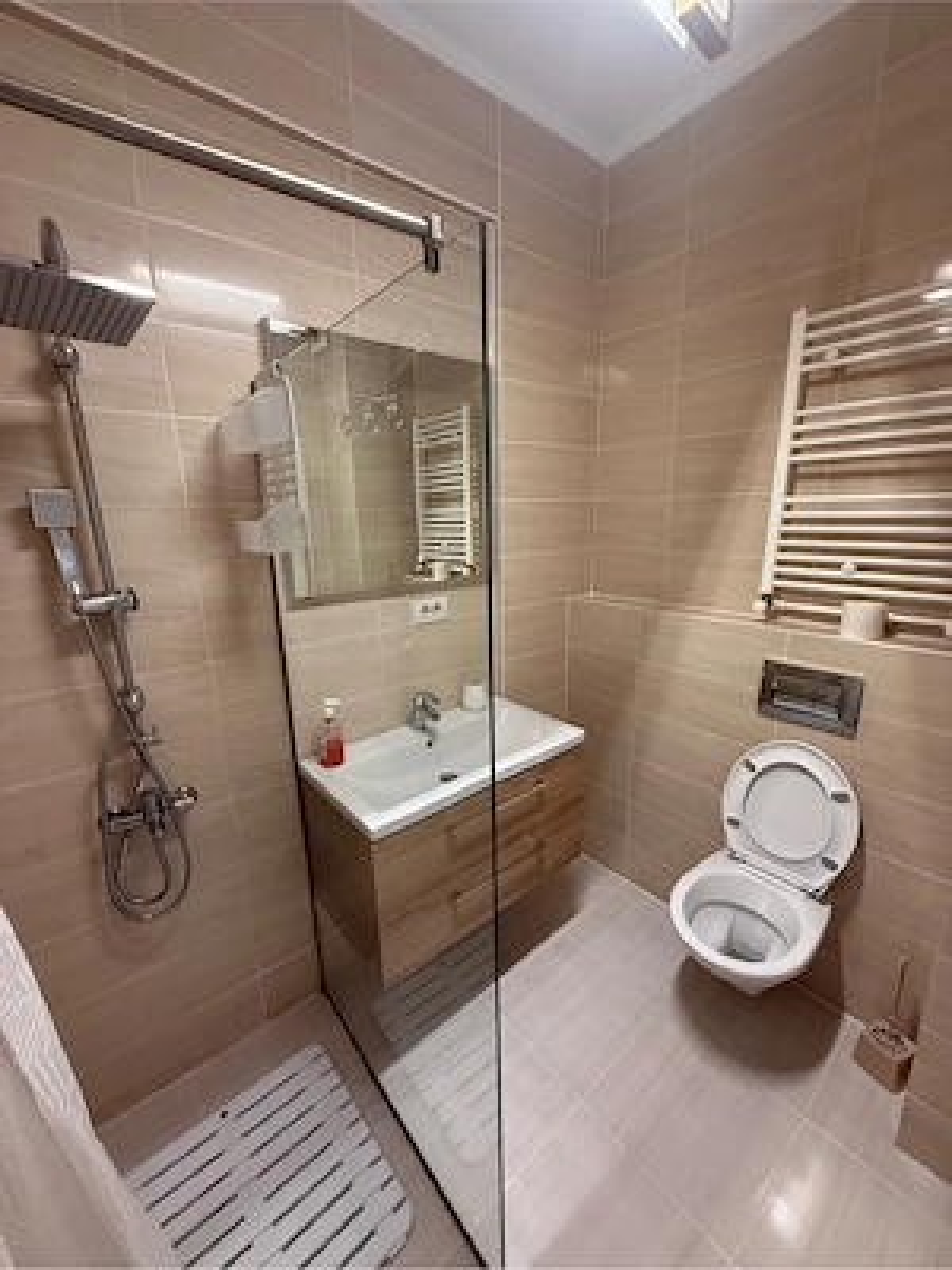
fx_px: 513
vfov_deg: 102.1
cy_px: 635
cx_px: 476
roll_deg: +0.8
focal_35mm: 14
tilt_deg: -12.5
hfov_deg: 85.7
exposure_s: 1/50
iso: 320
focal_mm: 2.22
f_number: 2.2
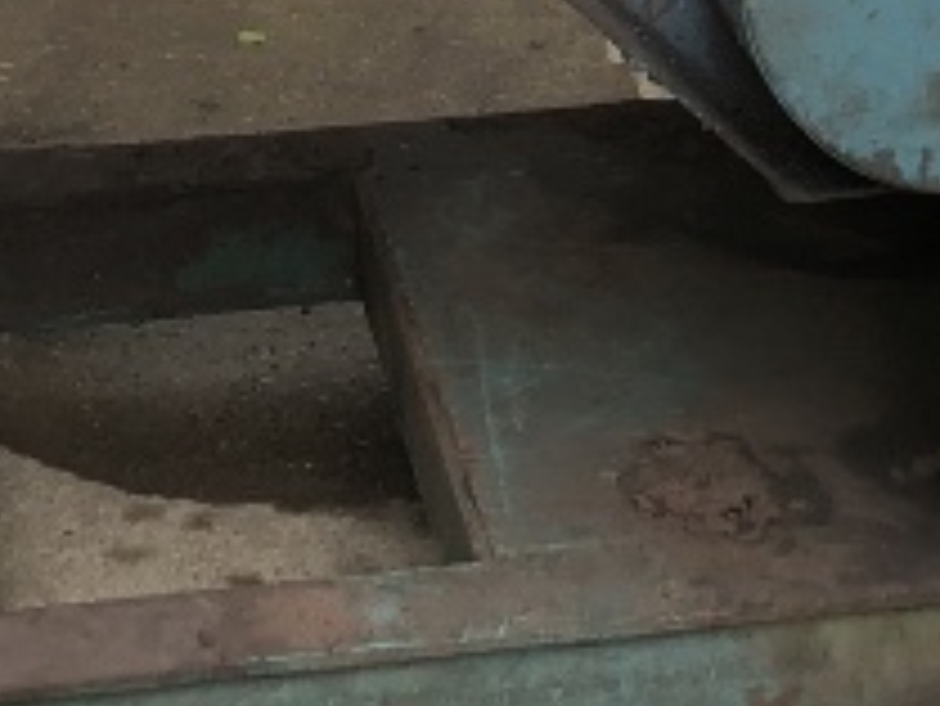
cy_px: -535
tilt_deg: -12.1
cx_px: 630
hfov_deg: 14.7
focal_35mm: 134
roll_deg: -0.5
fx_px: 3641
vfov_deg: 10.5
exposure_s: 1/120
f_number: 1.8
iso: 32
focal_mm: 3.99
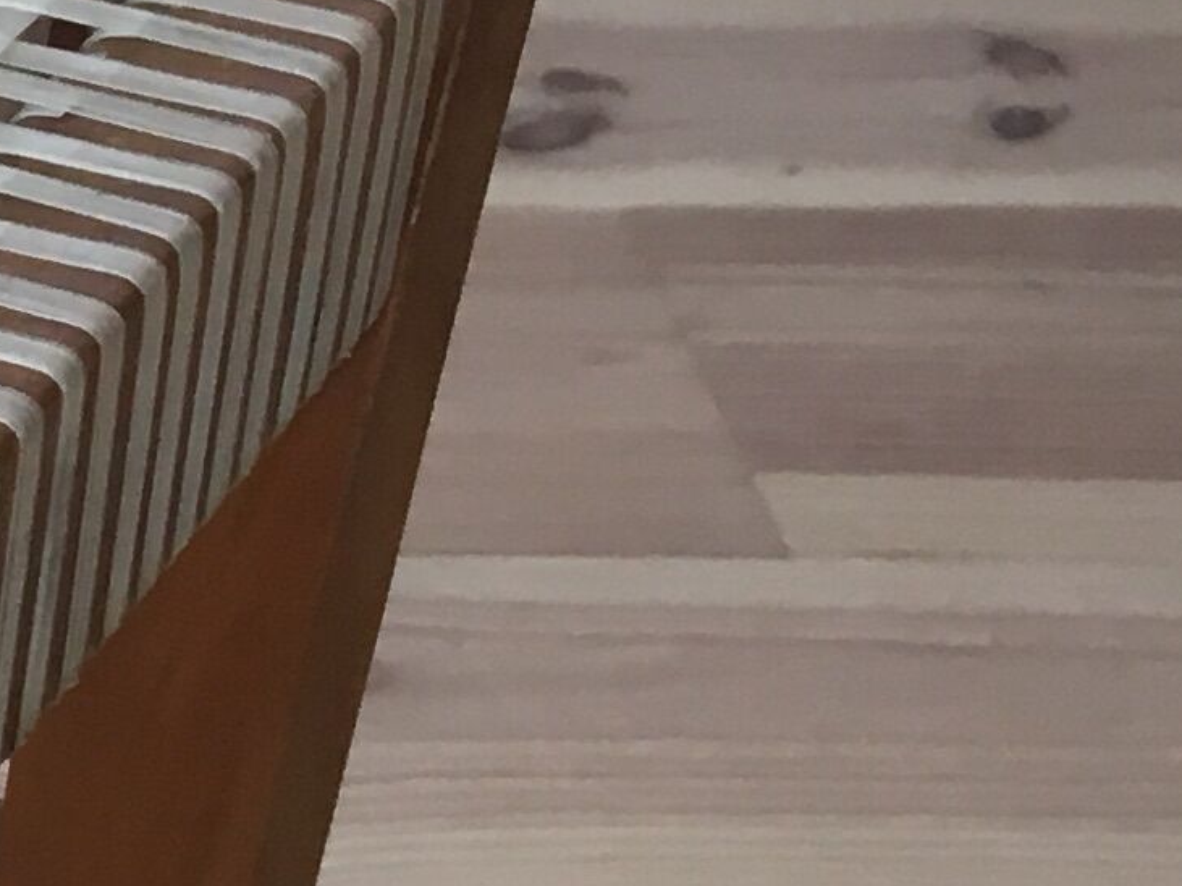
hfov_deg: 10.5
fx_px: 5462
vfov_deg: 9.0
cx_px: -1719
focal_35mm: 160
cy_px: 1340
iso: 25
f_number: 2.2
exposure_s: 1/33
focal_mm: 4.15
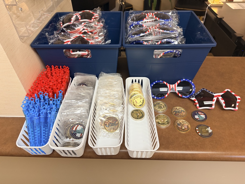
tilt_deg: -43.1
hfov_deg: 71.6
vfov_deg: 56.8
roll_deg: +1.8
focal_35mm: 24
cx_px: 122
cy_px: 92
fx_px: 170
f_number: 1.78
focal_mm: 6.76
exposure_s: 1/60
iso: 200
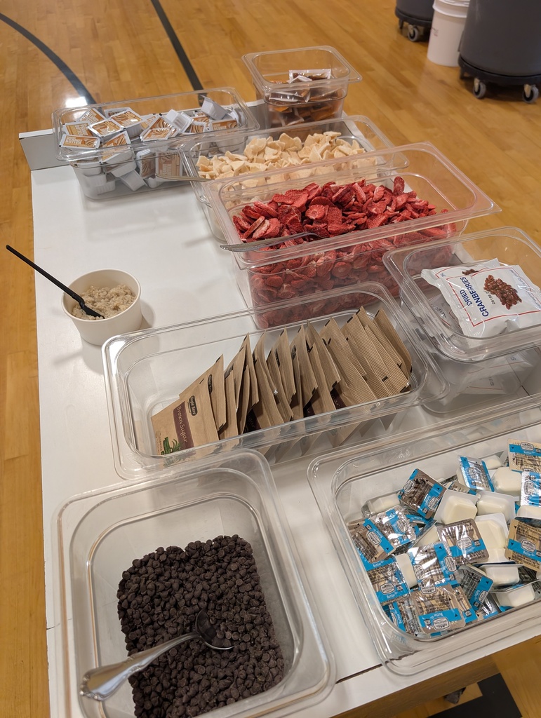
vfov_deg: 71.5
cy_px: 359
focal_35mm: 24
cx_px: 270
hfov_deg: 56.9
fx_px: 499
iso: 219
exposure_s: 1/101
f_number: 1.68
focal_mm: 6.9
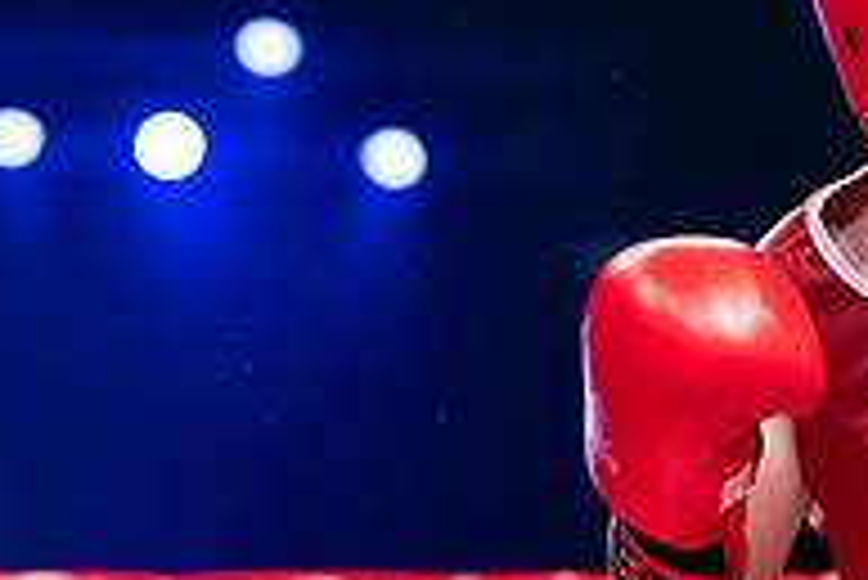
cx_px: 908
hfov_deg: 9.0
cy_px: 321
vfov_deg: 6.0
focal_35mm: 228
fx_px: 5501
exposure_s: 1/1000
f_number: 2.5
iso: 3200
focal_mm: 76
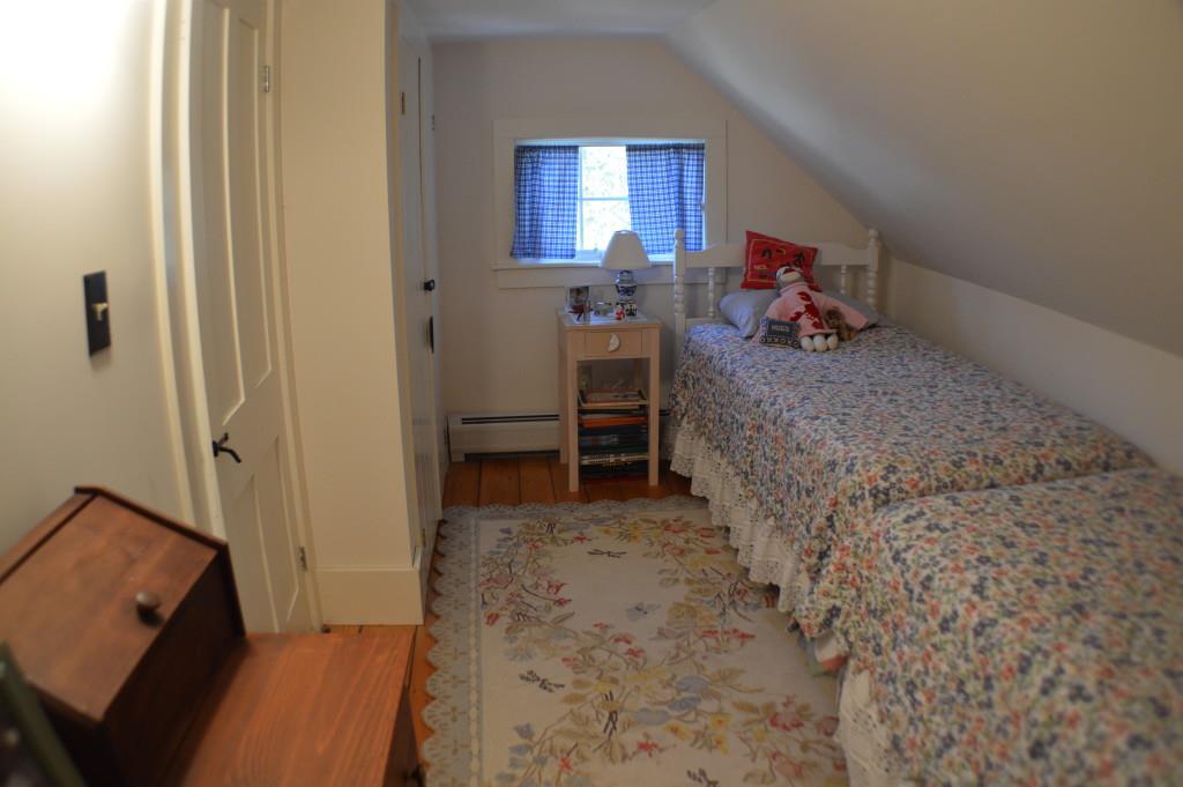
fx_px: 1182
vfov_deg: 36.8
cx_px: 592
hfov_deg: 53.2
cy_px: 394
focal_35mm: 36
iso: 800
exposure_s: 1/60
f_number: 4
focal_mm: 24
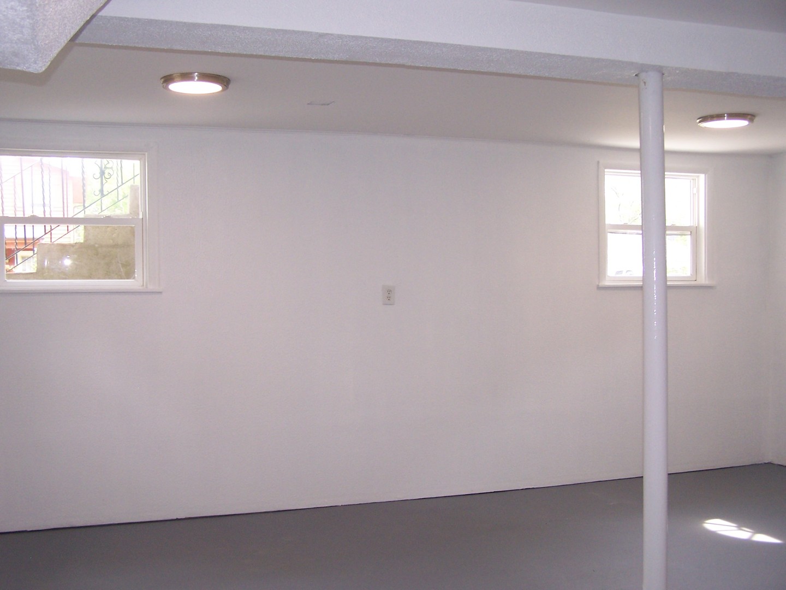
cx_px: 393
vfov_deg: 37.7
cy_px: 295
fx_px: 863
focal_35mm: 38
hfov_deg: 49.0
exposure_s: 1/80
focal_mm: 6.3
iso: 140
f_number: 2.8
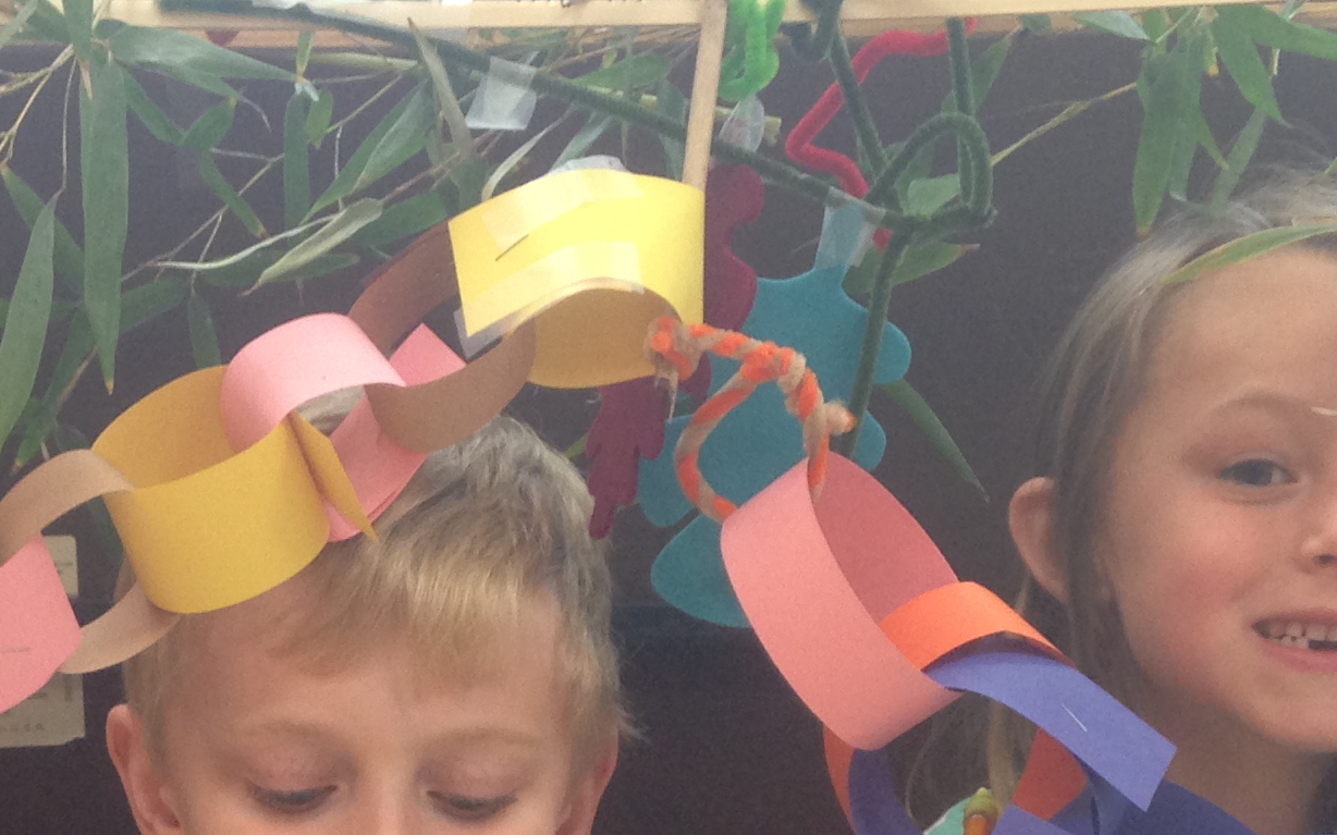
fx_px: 3388
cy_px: 1053
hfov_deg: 22.0
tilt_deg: -8.4
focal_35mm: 93
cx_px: 231
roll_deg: +0.7
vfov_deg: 13.6
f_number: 2.4
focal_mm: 4.12
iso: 100
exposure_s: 1/20
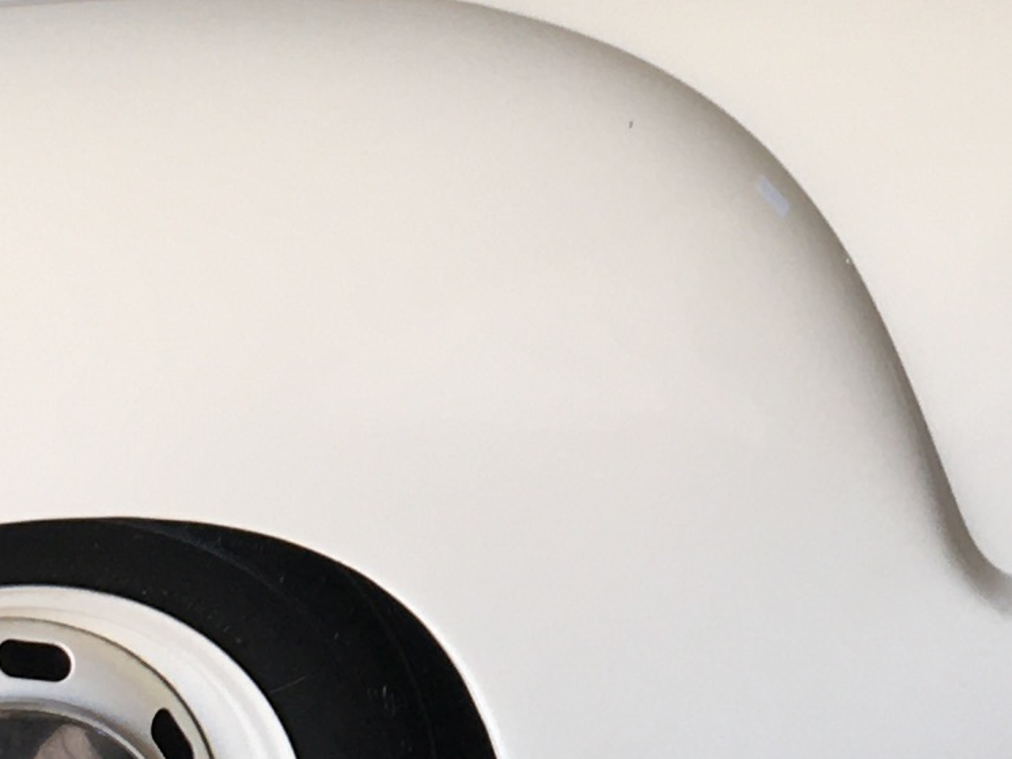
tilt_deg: -13.9
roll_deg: -4.8
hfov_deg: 12.5
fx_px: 4591
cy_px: 202
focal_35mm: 157
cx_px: 827
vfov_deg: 9.4
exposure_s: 1/109
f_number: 2.2
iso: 25
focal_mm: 4.15
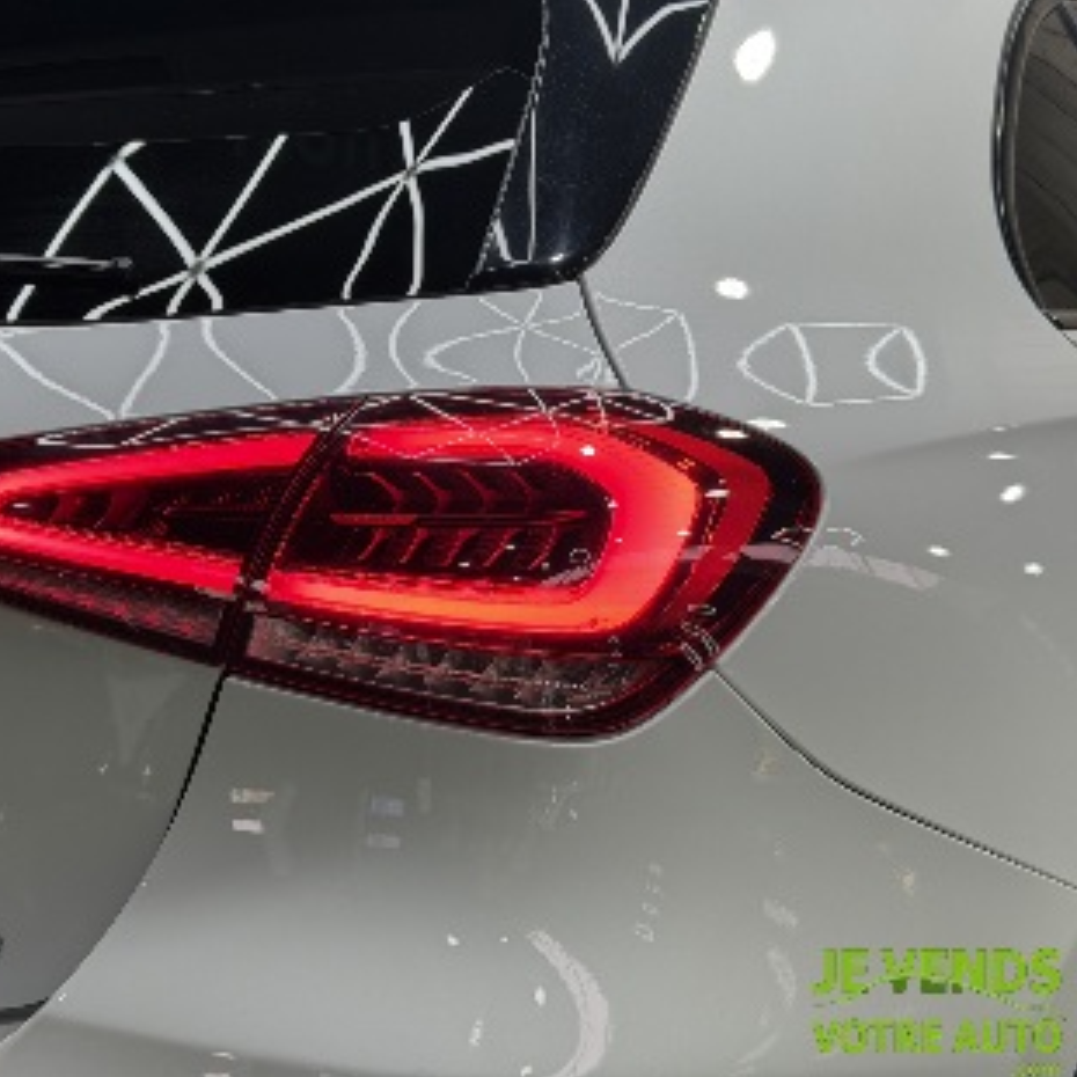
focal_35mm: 57
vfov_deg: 30.0
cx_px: 358
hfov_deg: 29.8
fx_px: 2006
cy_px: 538
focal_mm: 6.76
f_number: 1.78
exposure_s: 1/270
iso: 64
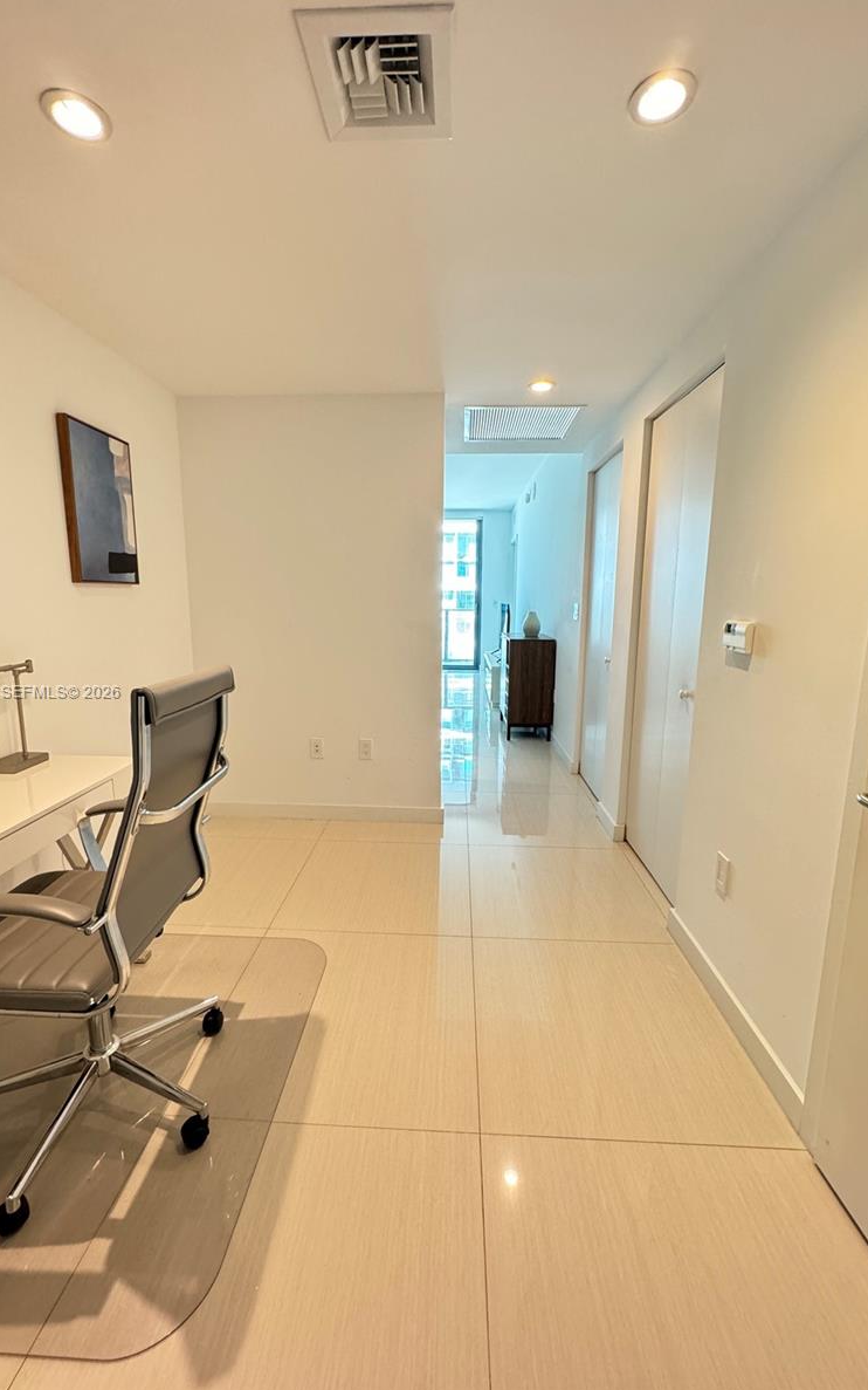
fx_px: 568
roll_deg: +0.2
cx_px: 429
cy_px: 693
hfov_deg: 74.8
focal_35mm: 15
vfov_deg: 101.5
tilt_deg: -10.0
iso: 400
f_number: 2.2
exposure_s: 1/60
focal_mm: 2.22
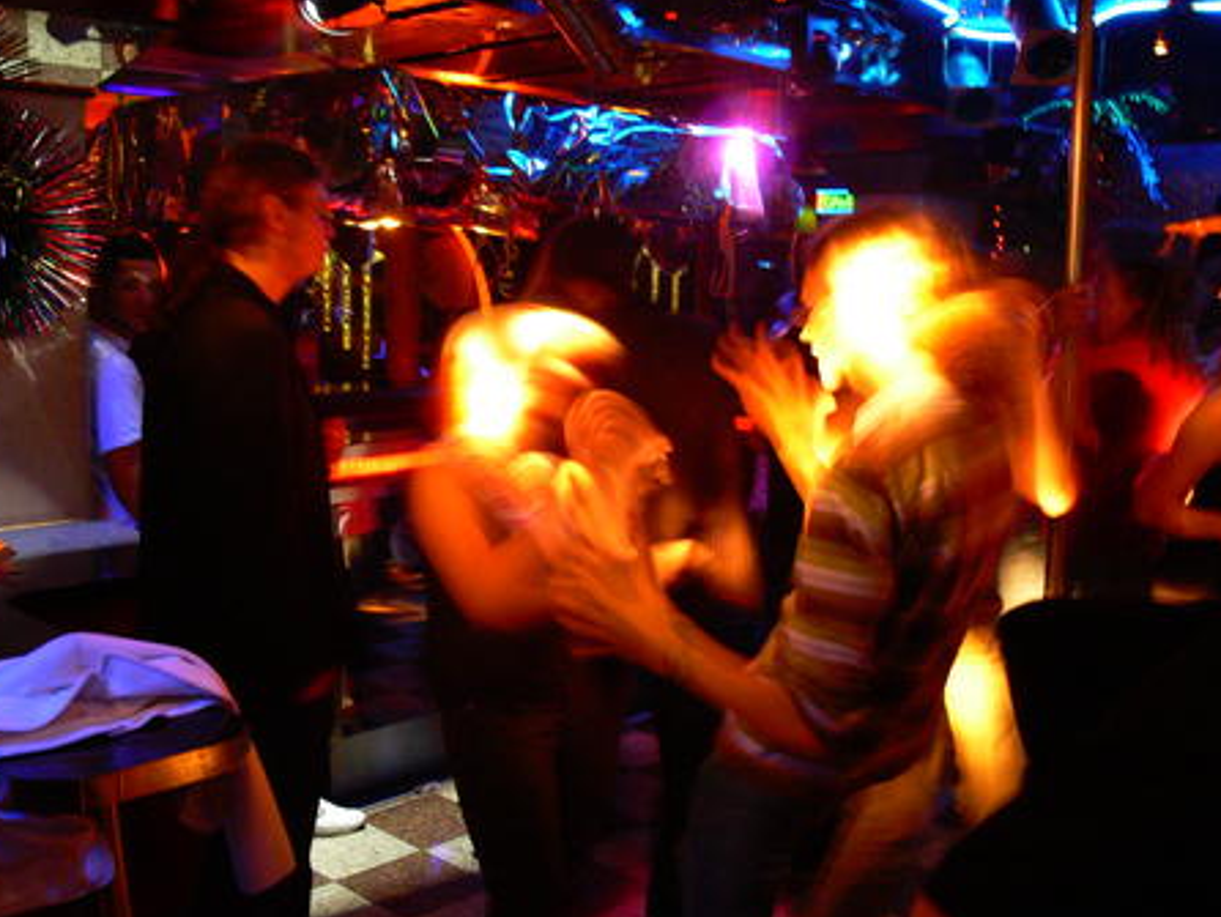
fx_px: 1306
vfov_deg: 38.7
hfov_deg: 50.1
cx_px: 605
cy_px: 449
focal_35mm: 37
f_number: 2.8
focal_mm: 7.4
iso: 200
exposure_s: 1/3.2
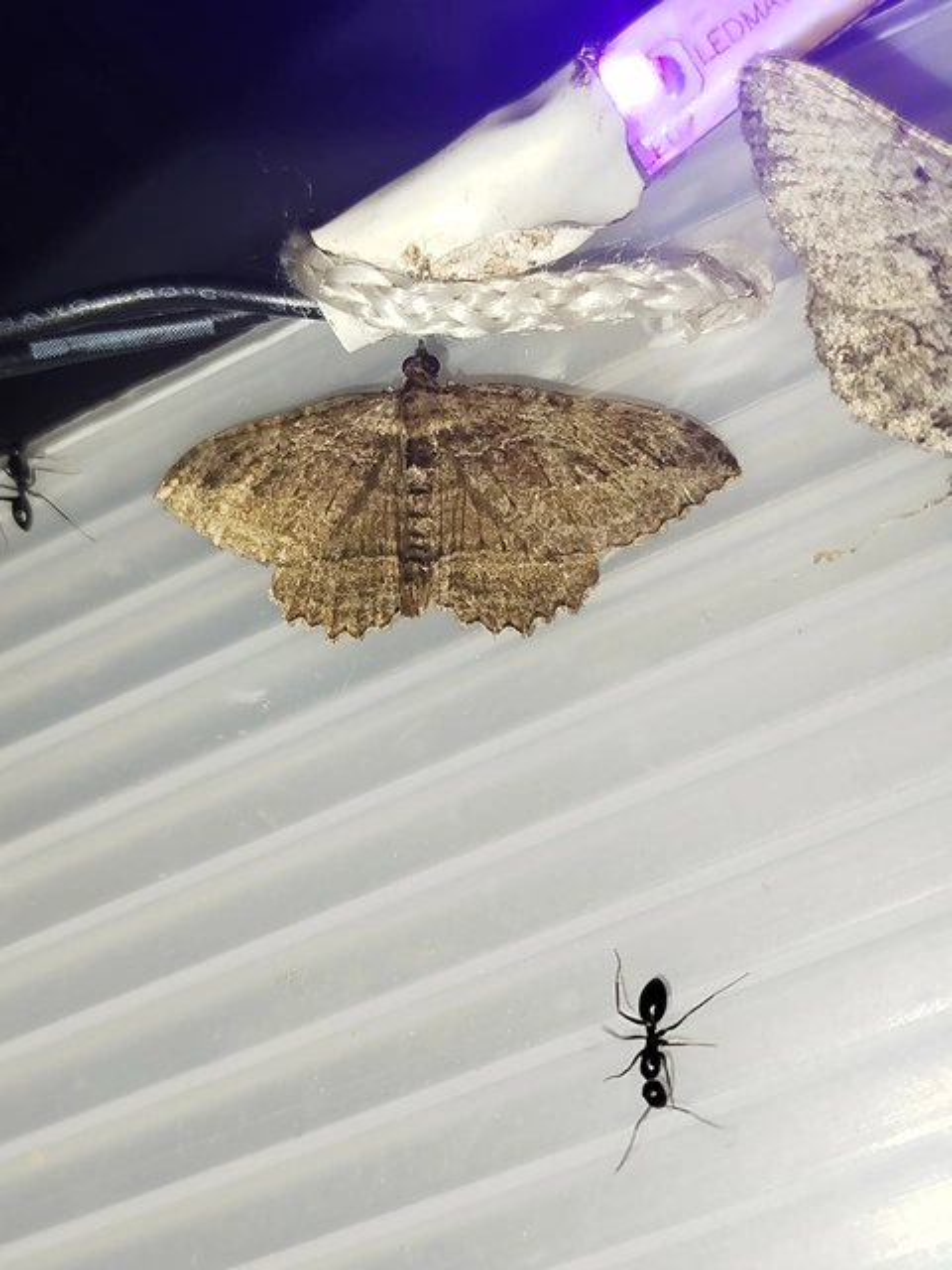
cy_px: 635
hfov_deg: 29.1
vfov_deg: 38.2
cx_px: 476
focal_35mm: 50
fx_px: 1833
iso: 125
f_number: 1.7
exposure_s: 1/50
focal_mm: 5.31
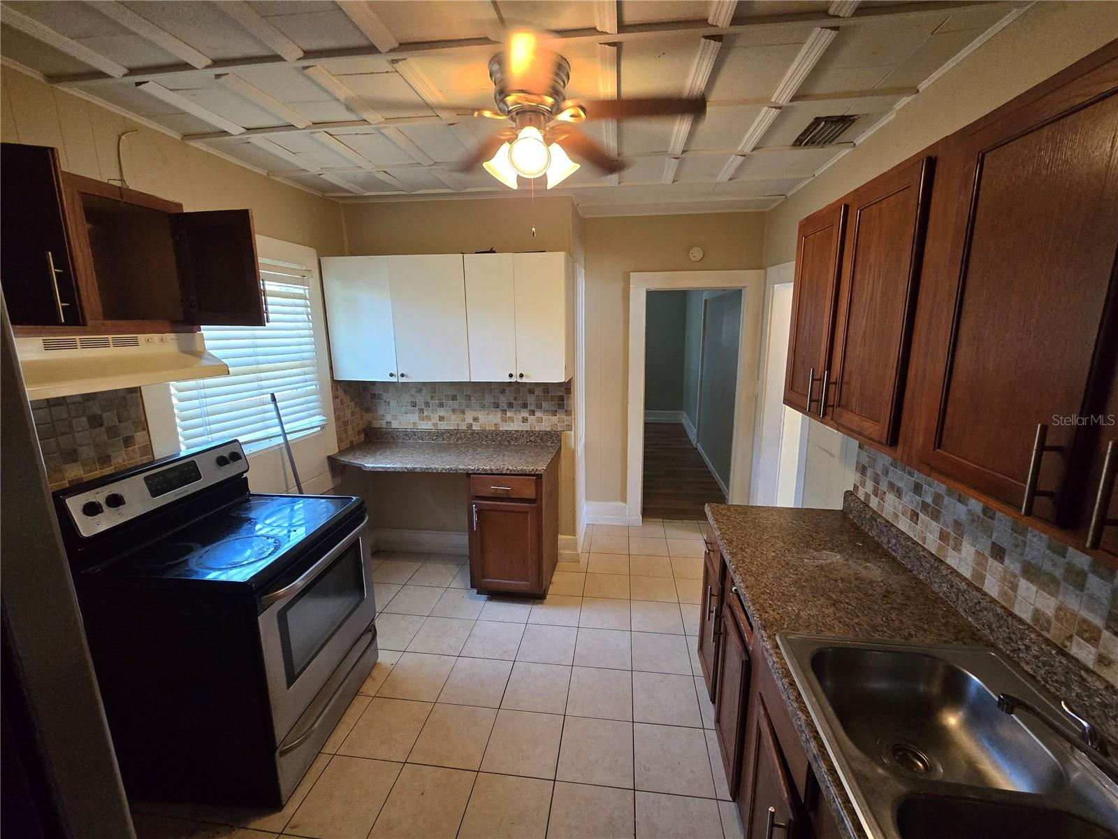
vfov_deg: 89.9
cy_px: 420
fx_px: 420
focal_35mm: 13
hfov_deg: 106.2
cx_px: 559
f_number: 2.2
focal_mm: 2.2
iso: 500
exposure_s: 1/60
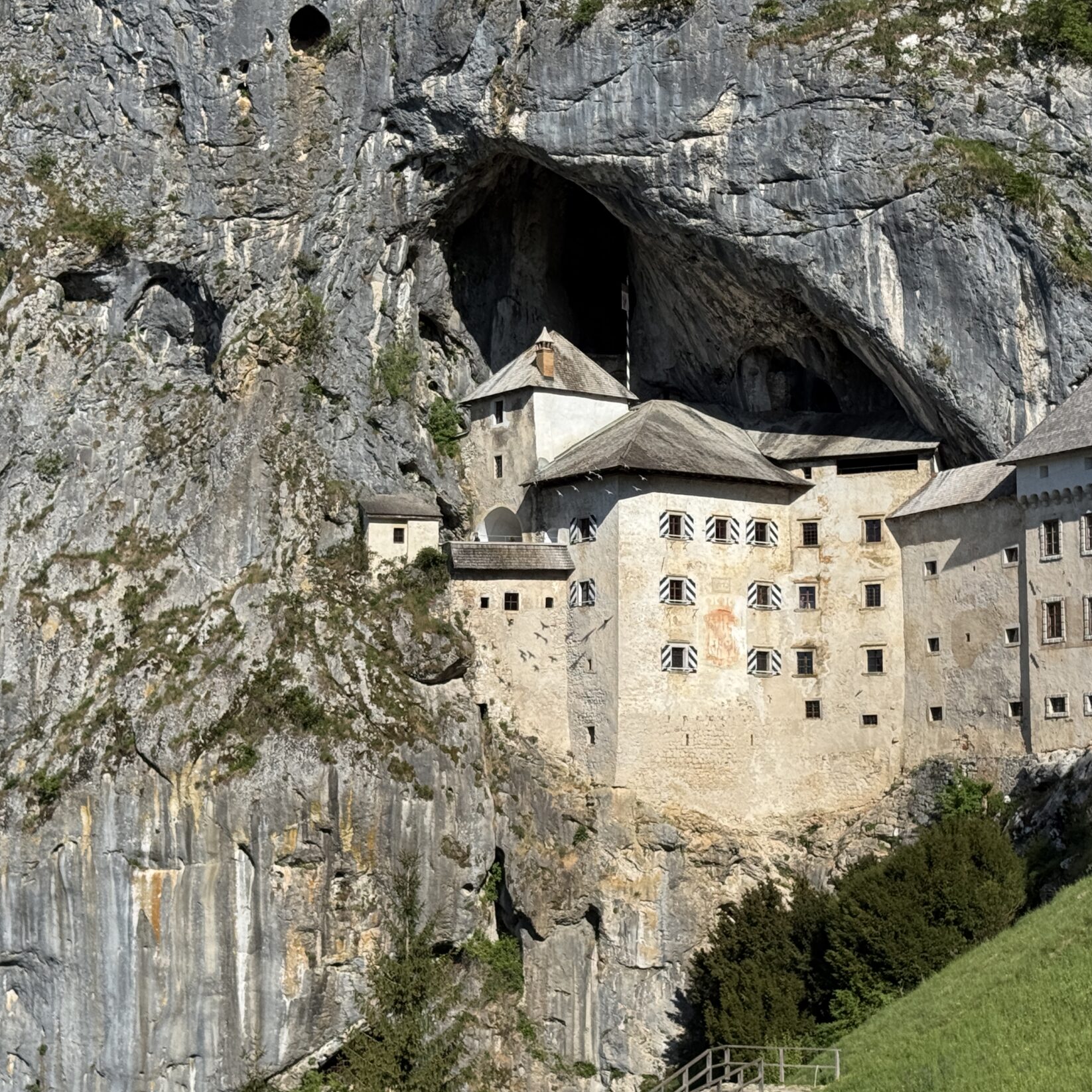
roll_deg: -0.5
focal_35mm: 66
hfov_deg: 26.1
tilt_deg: +6.3
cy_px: 583
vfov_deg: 26.1
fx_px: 2356
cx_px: 584
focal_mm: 6.76
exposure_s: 1/7092
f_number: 1.78
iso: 64
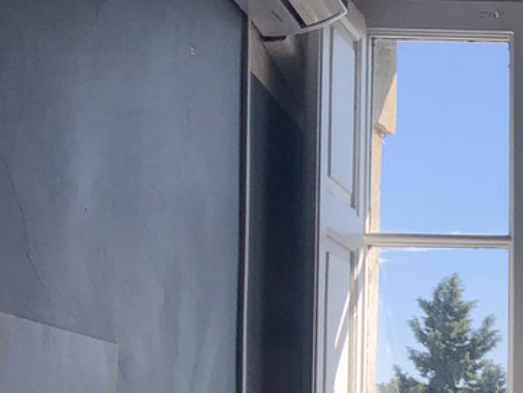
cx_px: 842
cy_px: 392
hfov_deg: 18.1
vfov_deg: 15.6
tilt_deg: +3.5
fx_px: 1406
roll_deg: +0.9
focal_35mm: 93
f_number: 1.8
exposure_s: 1/1567
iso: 20
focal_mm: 4
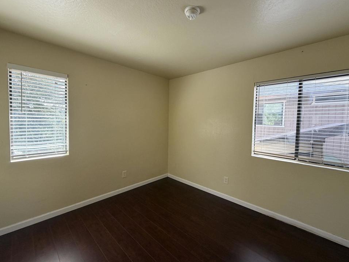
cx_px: 181
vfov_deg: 81.7
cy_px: 128
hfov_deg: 98.1
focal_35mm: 15
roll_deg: -0.2
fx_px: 151
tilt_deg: -2.5
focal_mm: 2.22
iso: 125
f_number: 2.2
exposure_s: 1/121
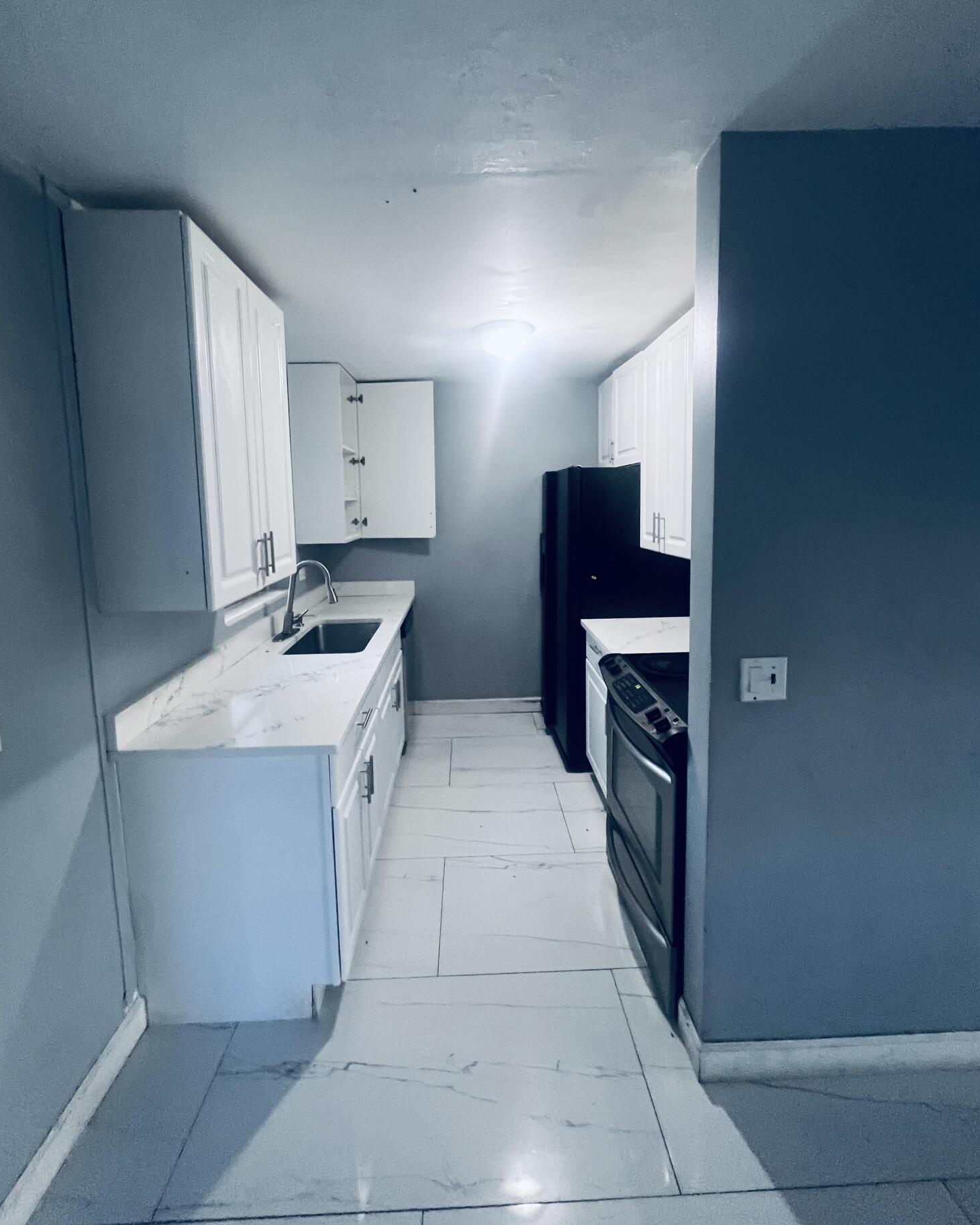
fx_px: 508
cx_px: 483
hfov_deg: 88.0
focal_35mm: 14
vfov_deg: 100.4
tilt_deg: -4.0
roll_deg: +2.4
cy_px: 555
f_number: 1.8
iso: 500
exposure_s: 1/60
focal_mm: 1.57
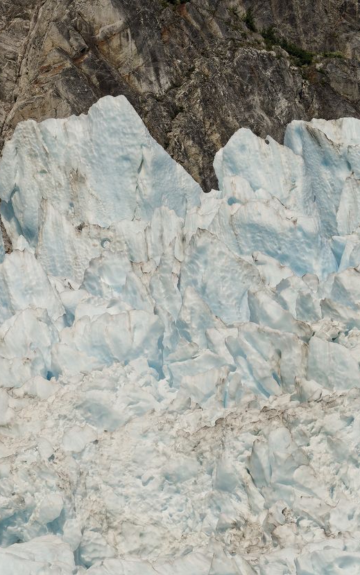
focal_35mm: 588
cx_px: 48
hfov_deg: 2.2
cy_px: 288
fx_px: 9227
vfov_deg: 3.6
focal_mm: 383
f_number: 5.6
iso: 100
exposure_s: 1/800
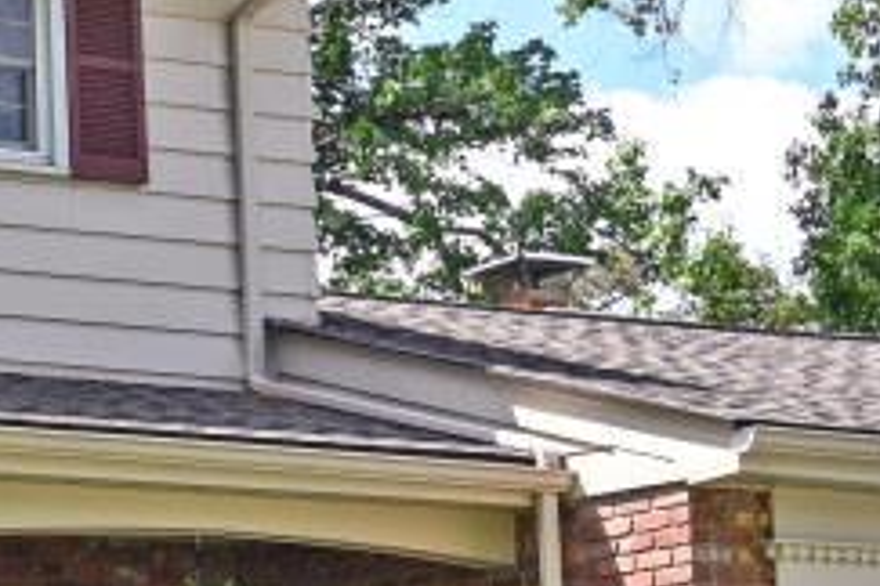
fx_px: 4522
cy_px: 499
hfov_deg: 10.6
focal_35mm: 185
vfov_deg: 7.4
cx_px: -565
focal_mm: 30
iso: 100
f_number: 5.6
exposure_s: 1/250
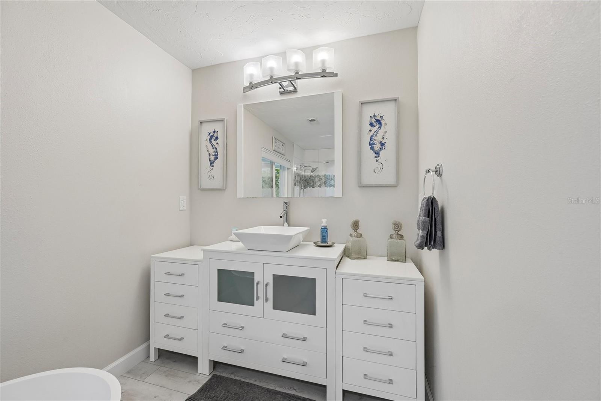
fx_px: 234
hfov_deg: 104.3
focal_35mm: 14
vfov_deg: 81.2
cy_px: 200
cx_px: 300
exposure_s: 1/30
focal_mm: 14
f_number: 8
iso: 400
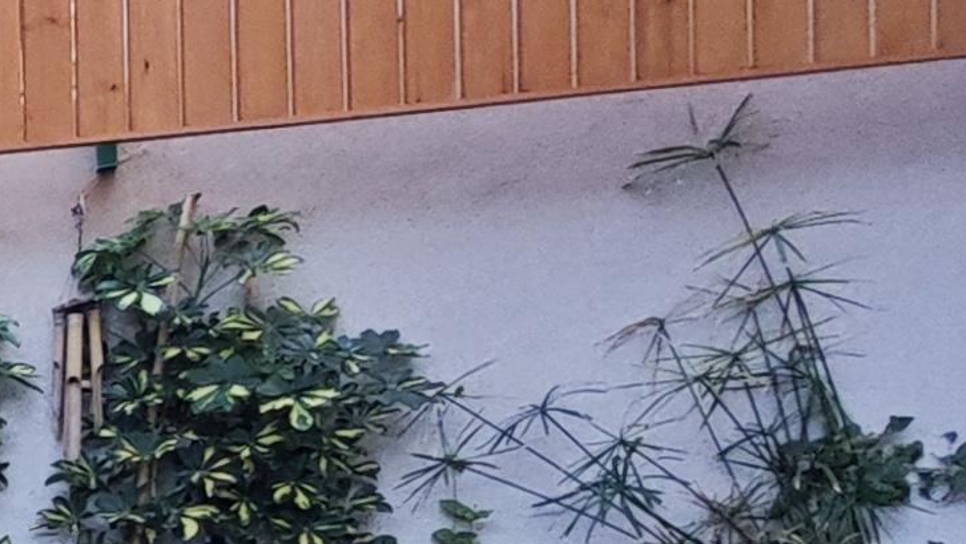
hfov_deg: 17.5
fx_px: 2306
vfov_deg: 12.9
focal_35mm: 90
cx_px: -931
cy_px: 758
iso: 64
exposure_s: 1/50
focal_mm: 1.91
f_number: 2.2
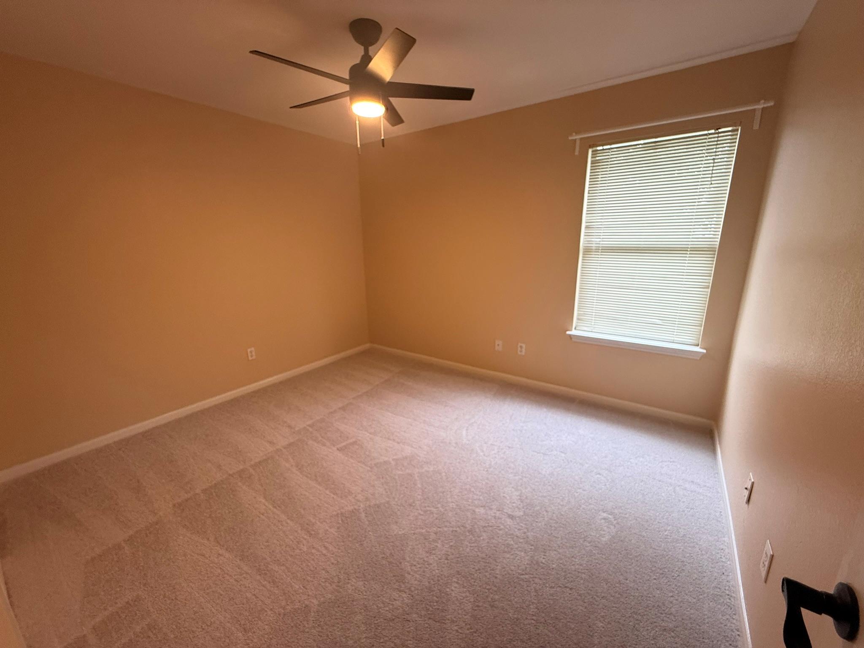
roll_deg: +0.8
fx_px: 349
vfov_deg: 85.7
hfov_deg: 102.1
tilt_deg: -13.9
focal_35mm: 14
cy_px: 324
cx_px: 432
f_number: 2.2
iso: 200
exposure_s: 1/120
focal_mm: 2.22
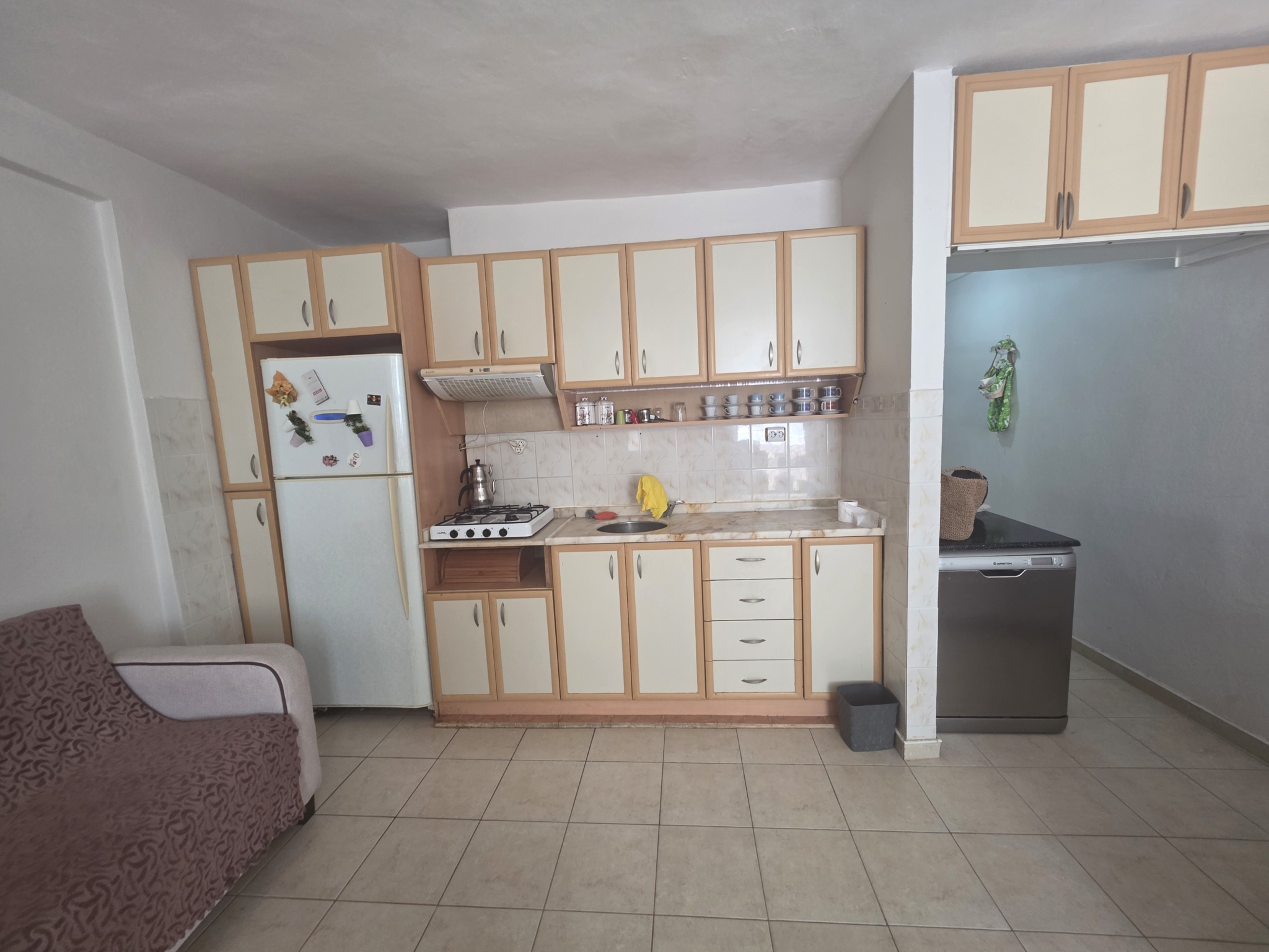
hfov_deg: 106.2
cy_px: 476
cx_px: 634
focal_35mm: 13
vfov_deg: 89.9
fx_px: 477
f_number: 1.9
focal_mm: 2.2
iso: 160
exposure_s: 1/50
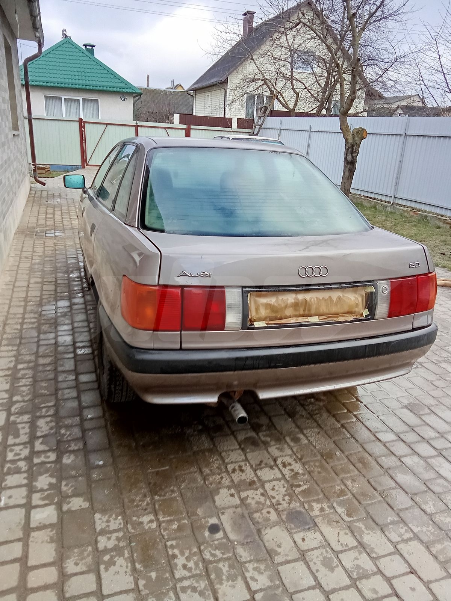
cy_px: 300
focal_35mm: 28
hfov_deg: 49.7
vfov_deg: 63.4
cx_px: 226
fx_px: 486
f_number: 2
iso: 100
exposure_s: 1/100
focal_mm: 2.78
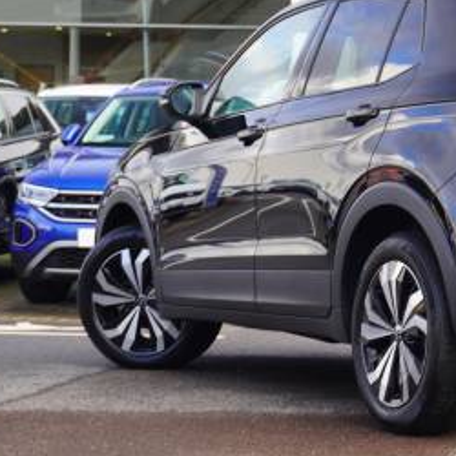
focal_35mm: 124
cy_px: 148
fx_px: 1848
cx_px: 500
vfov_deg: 14.0
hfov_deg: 13.8
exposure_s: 1/60
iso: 125
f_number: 5.6
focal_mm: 38
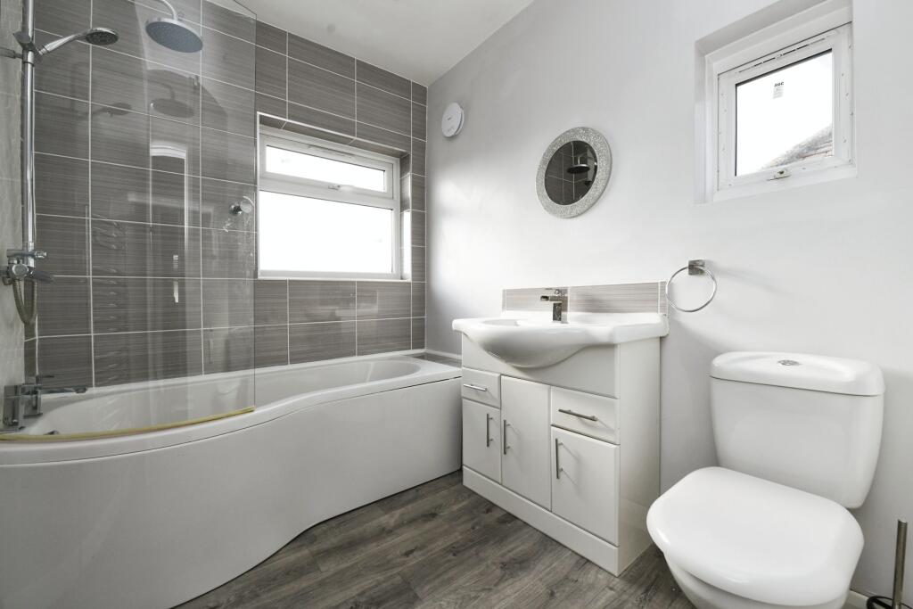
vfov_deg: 81.2
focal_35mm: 14
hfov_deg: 104.2
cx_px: 456
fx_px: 355
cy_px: 304
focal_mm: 14
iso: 800
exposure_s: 1/250
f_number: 8
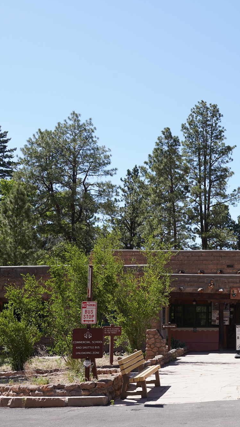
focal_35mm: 57
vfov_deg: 36.6
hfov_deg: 20.4
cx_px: 239
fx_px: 645
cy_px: 213
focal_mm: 36
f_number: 10
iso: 100
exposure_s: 1/100
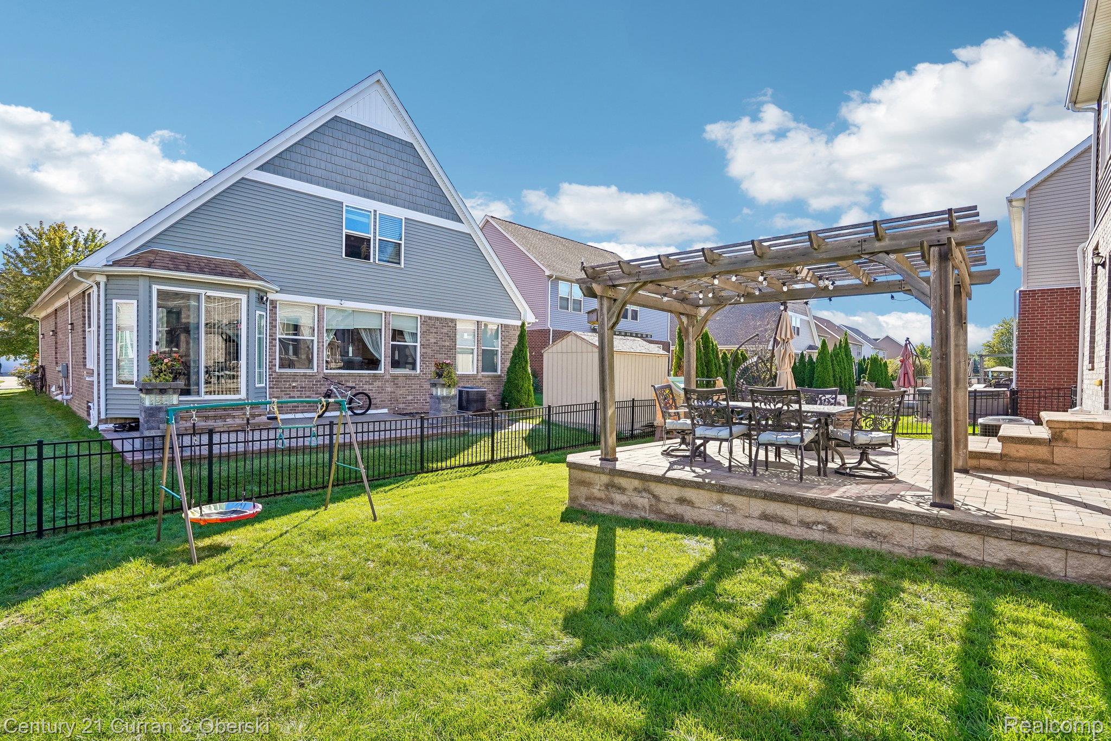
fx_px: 494
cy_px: 370
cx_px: 556
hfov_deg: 96.7
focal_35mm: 16
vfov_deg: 73.7
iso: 250
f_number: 8
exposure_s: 1/320
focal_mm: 16
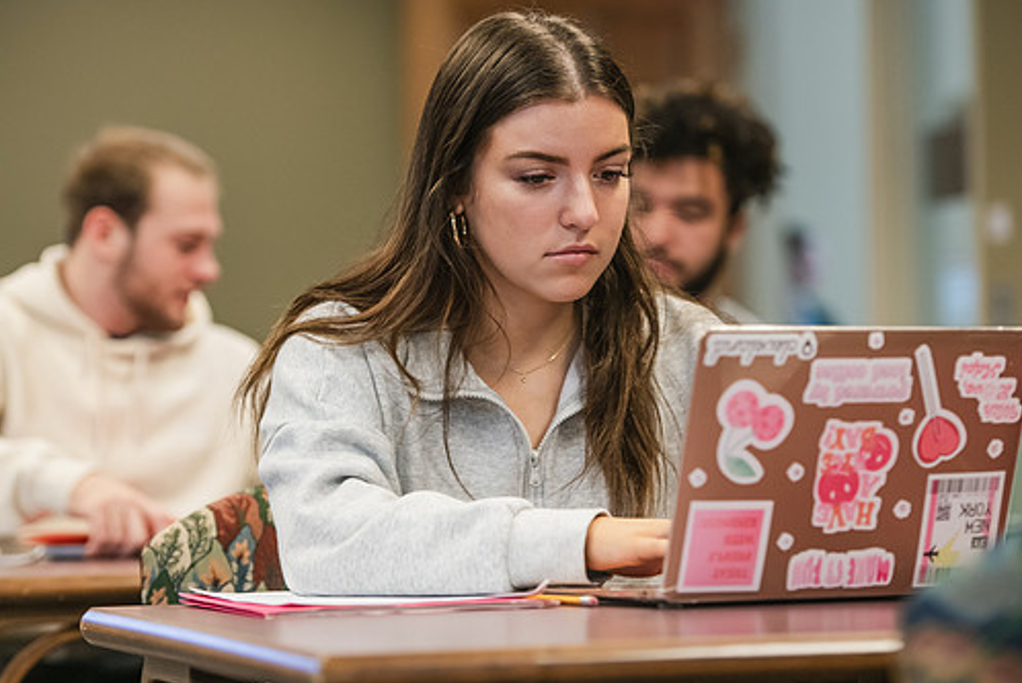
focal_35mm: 135
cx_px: 513
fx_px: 3836
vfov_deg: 10.2
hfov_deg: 15.2
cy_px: 296
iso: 1600
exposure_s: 1/200
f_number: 3.2
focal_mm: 116
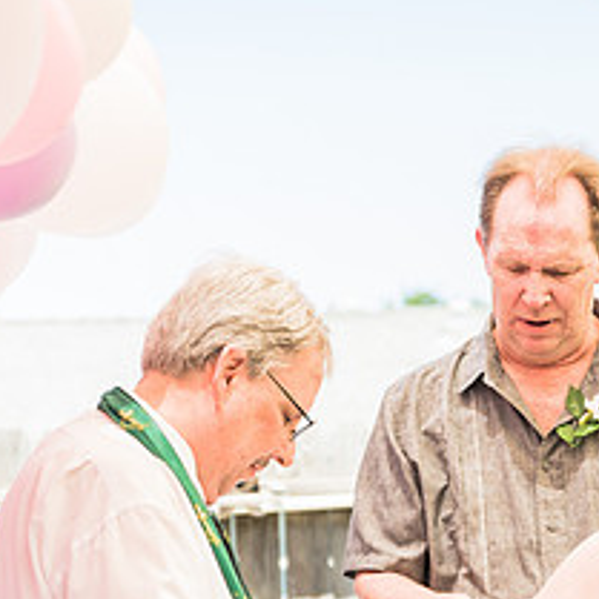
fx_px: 2310
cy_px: 451
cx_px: 493
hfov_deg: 14.7
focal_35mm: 118
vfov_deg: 14.7
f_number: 2.8
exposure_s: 1/250
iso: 80
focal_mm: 50
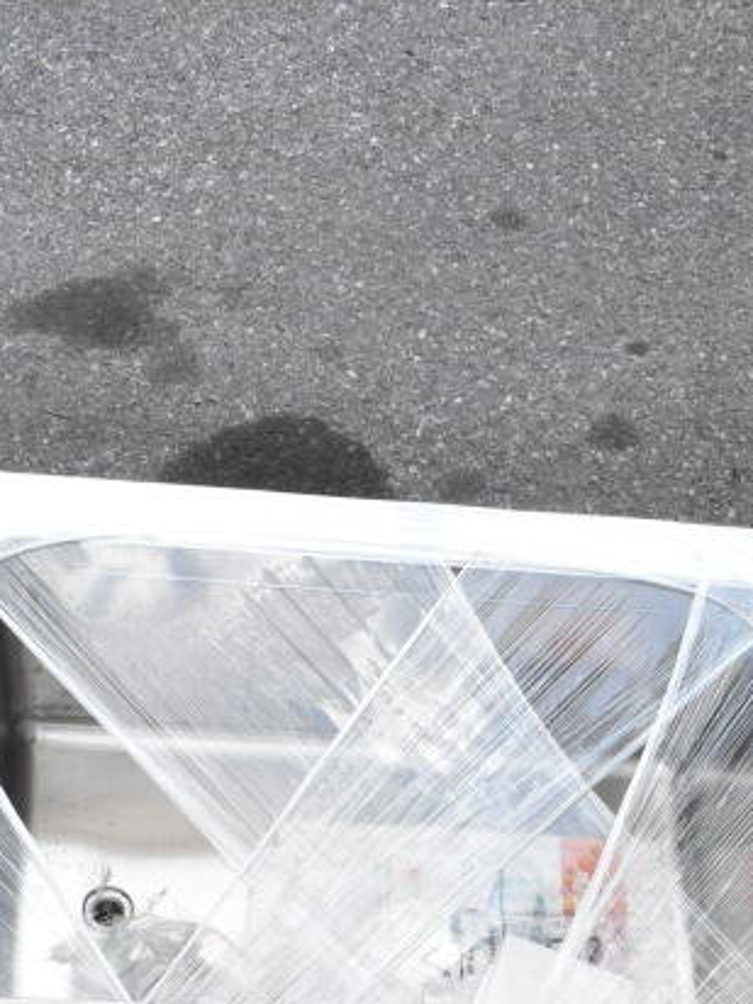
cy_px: 1070
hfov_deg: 22.9
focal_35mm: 64
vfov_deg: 27.9
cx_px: 344
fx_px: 1856
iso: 1600
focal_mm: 20
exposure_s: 1/640
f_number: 13
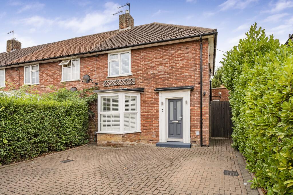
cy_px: 98
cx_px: 146
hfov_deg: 89.4
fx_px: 148
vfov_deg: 66.8
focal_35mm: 18
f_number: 11
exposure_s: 1/250
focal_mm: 18.2
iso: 320
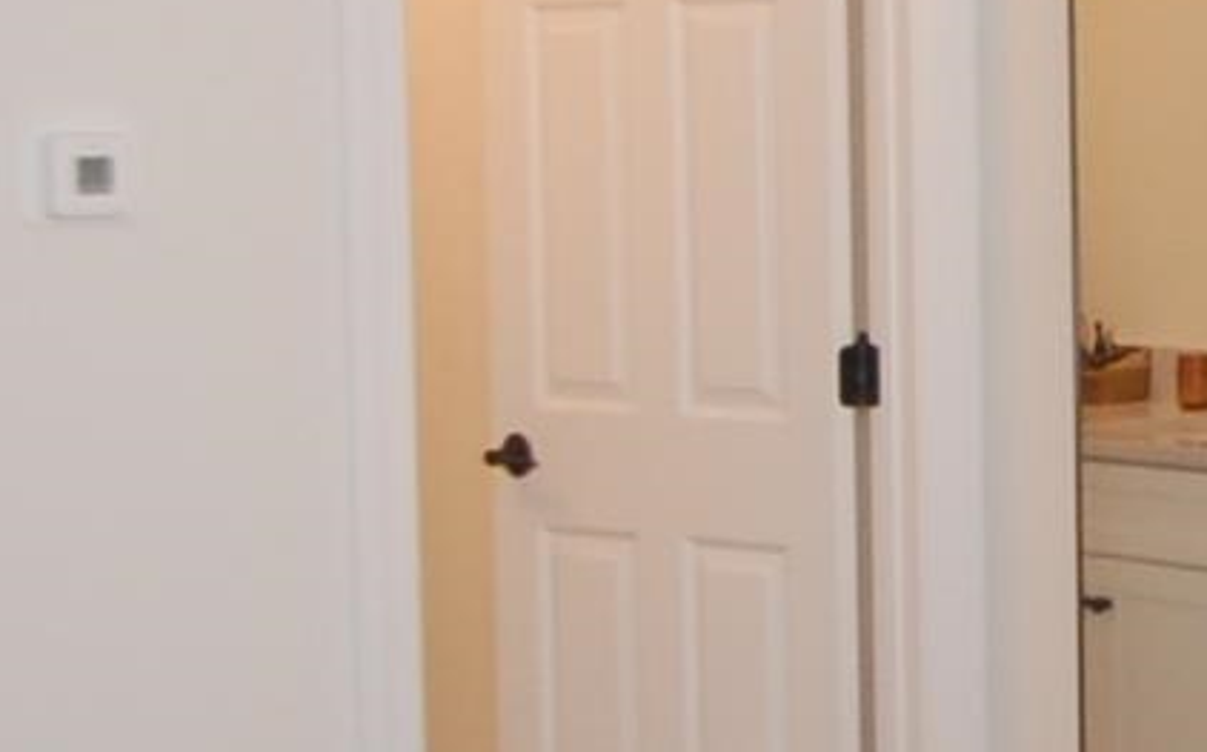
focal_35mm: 109
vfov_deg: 12.0
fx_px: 3583
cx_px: 1487
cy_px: 257
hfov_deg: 18.1
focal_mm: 10
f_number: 4.5
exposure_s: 1/80
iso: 400
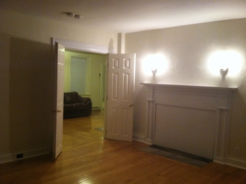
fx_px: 248
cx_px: 123
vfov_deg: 40.6
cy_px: 92
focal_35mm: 35
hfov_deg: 52.7
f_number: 2.8
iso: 500
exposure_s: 1/17
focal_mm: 3.85
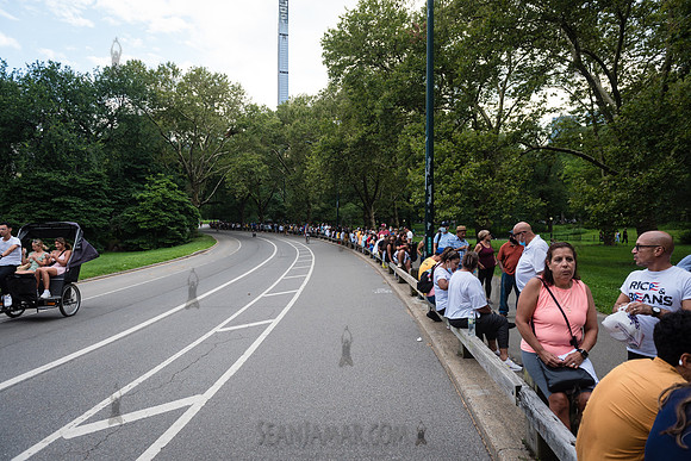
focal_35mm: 24
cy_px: 230
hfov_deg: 73.7
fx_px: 461
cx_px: 346
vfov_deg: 53.2
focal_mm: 24
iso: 250
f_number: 4.5
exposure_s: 1/640
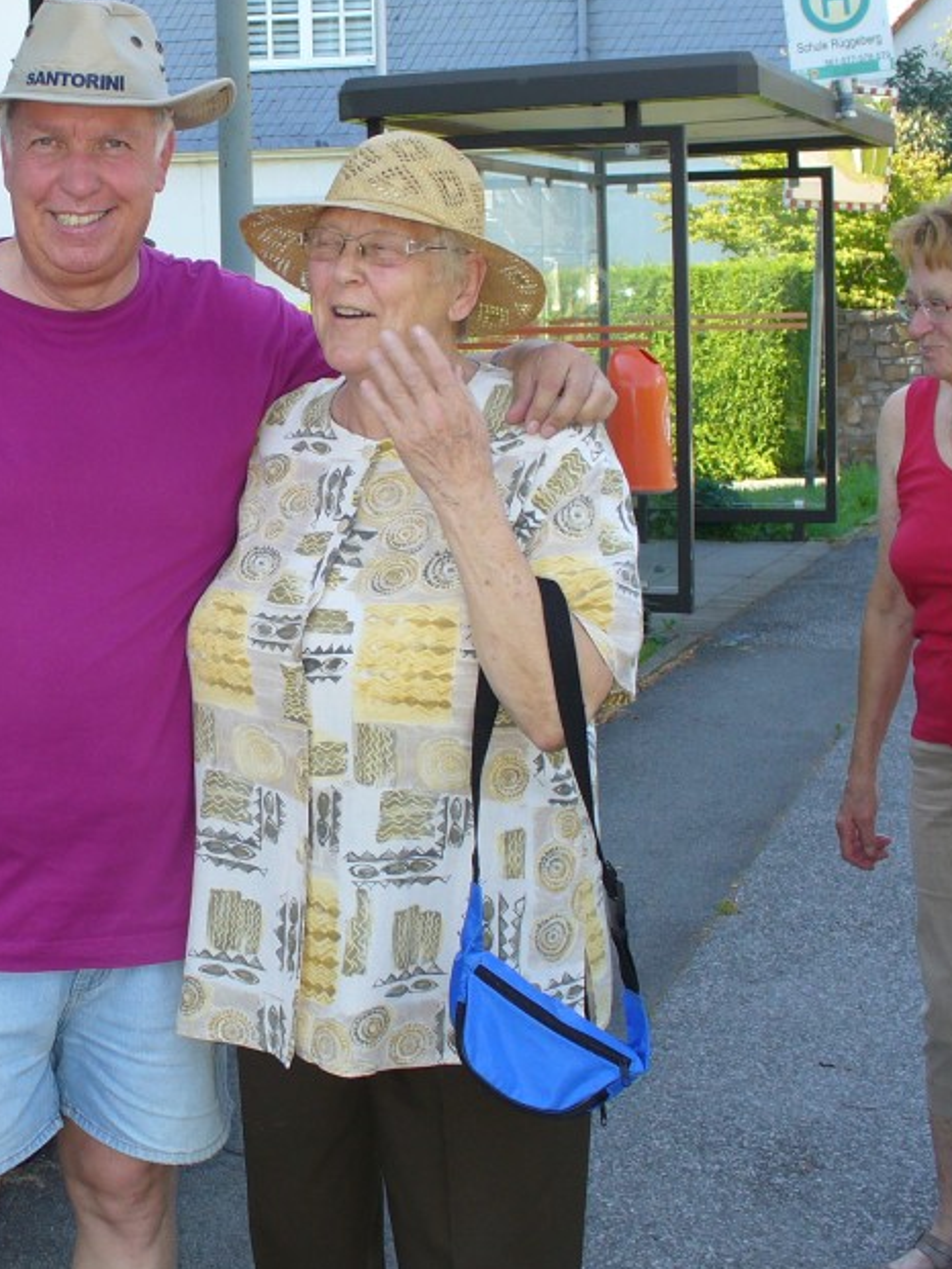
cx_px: 247
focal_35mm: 61
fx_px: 2236
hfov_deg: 23.8
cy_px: 560
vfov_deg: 31.6
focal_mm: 6.1
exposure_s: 1/160
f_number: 2.8
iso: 80
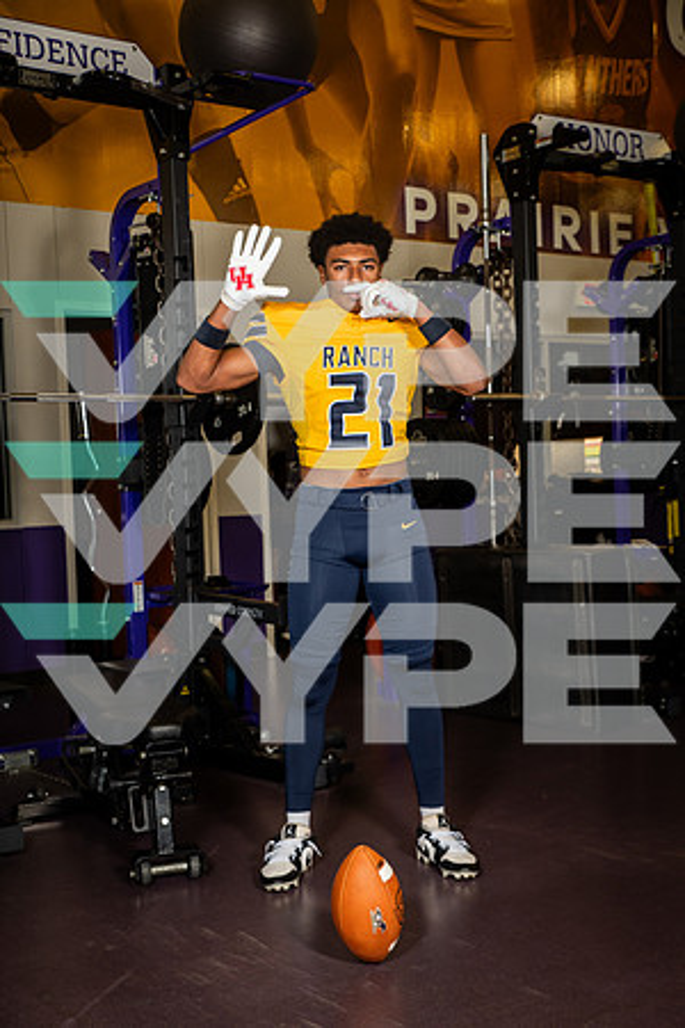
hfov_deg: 28.1
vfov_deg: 41.1
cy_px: 514
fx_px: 1370
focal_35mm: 48
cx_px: 342
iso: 500
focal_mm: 48
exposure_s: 1/250
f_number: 5.6
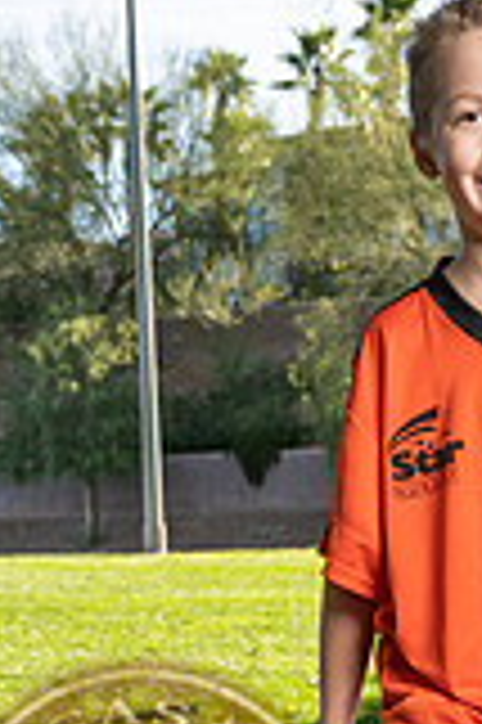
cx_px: 581
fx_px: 1771
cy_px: 769
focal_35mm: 88
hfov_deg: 15.0
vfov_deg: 22.0
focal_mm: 31.5
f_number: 5.6
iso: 100
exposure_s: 1/160
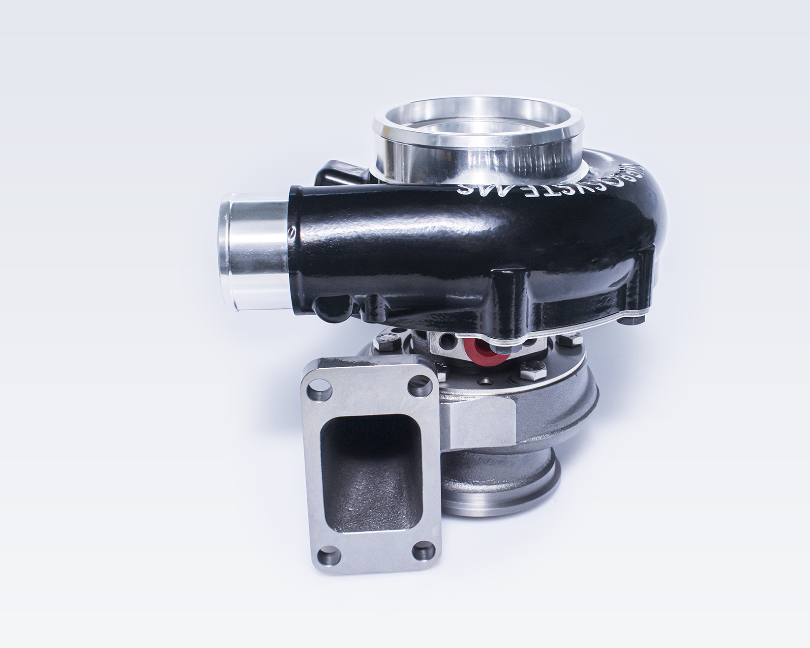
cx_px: 463
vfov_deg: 30.5
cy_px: 324
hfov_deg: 37.6
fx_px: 1188
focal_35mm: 50
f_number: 11
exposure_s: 1/60
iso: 200
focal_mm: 29
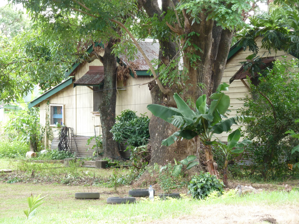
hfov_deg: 15.4
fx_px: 1106
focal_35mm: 128
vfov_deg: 11.6
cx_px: 150
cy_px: 112
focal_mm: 21
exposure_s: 1/40
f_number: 4.4
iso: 125
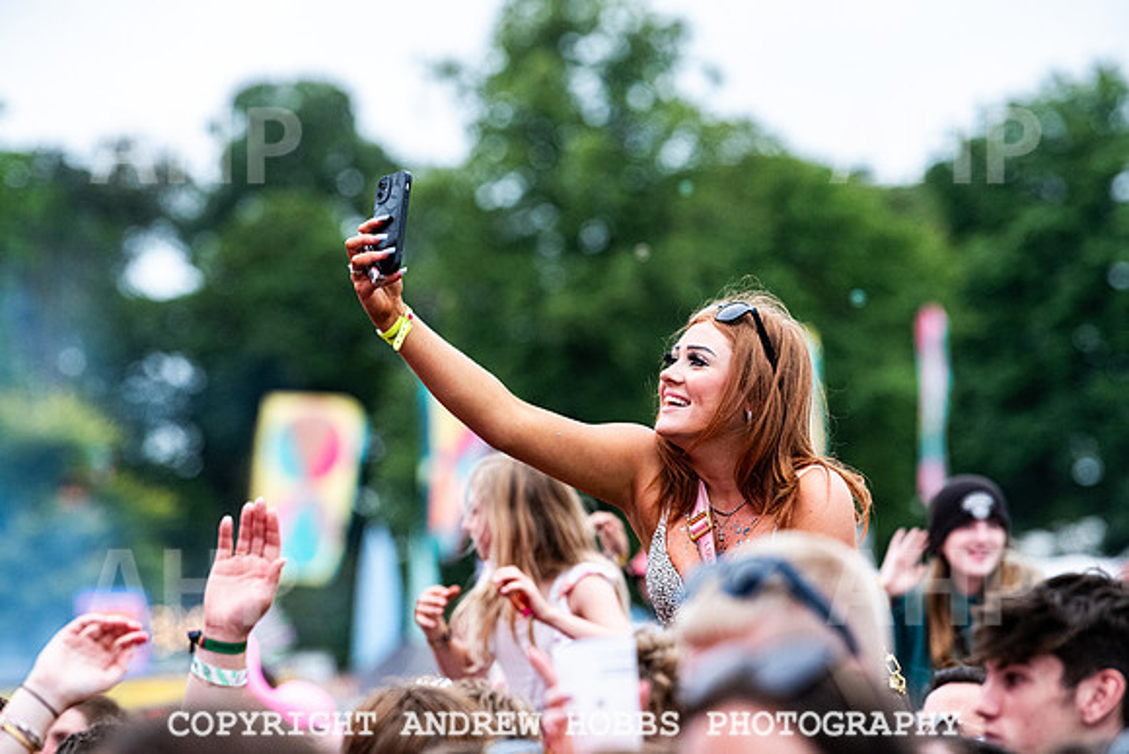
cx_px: 564
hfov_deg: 10.3
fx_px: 6273
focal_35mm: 200
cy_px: 377
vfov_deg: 6.9
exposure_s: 1/1000
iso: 1250
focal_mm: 200
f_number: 4.5
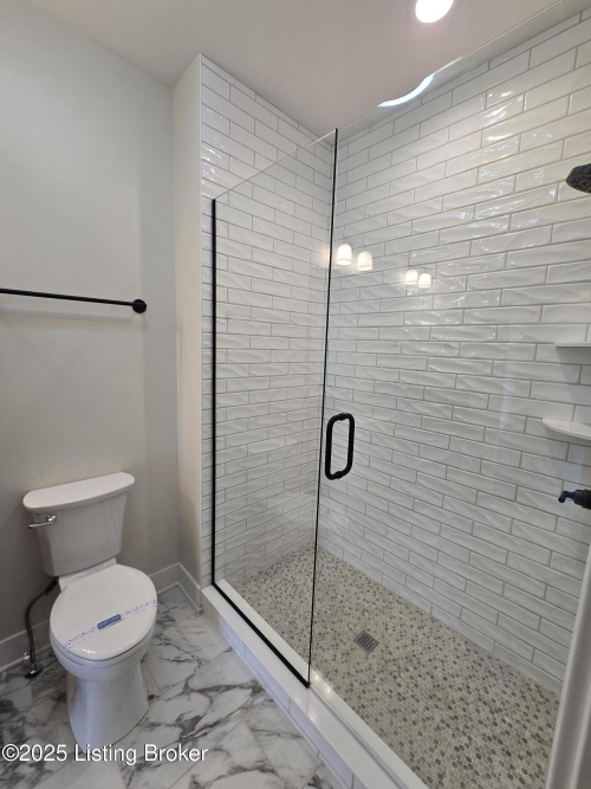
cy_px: 394
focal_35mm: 13
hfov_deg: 89.9
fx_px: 296
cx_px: 296
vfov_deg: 106.2
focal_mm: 2.2
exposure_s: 1/60
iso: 64
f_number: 2.2
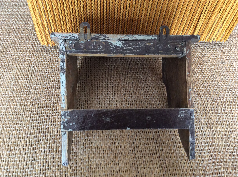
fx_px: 220
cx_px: 119
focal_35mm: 32
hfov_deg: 56.9
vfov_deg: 44.1
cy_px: 88
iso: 160
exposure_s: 1/25
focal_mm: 3.3
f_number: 2.4
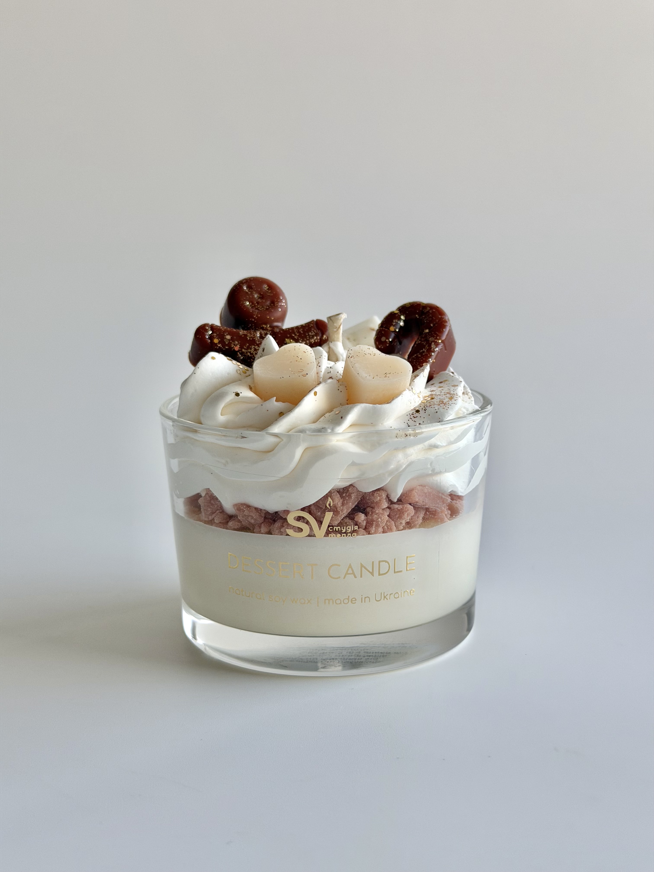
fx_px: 1209
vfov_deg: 39.7
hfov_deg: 30.3
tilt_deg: -12.2
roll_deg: +0.6
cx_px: 327
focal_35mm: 48
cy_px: 436
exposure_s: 1/339
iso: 64
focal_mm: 6.76
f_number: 1.78
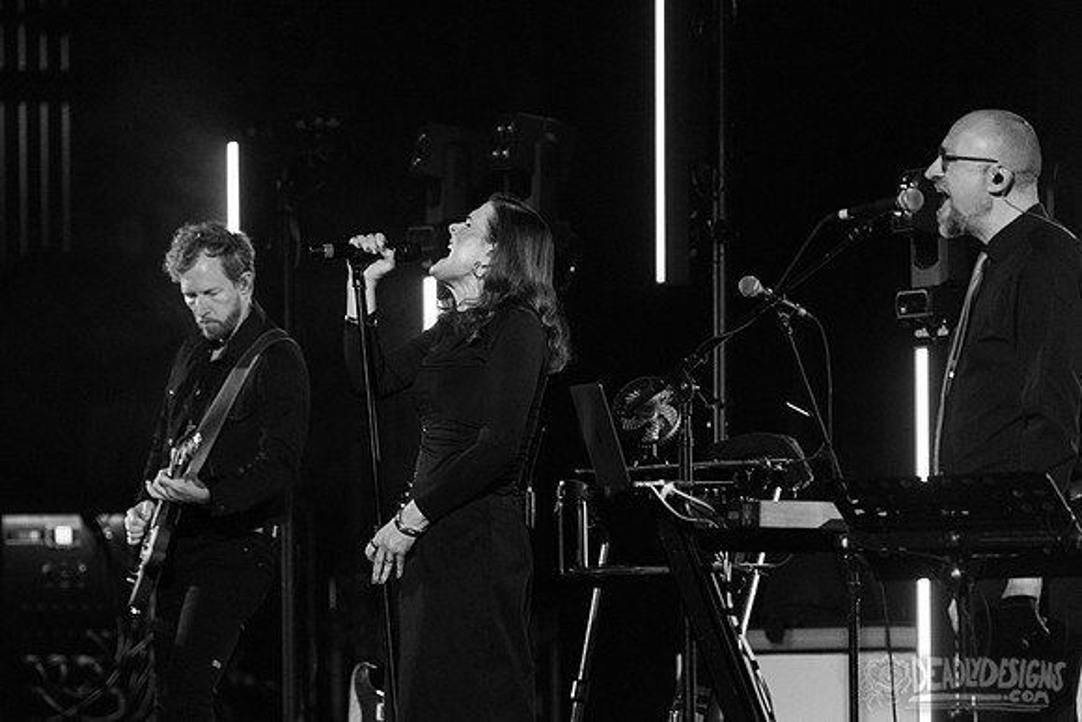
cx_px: 506
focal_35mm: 260
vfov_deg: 5.3
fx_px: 7817
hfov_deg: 7.9
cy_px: 343
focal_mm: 230
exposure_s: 1/125
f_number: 5.3
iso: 4000
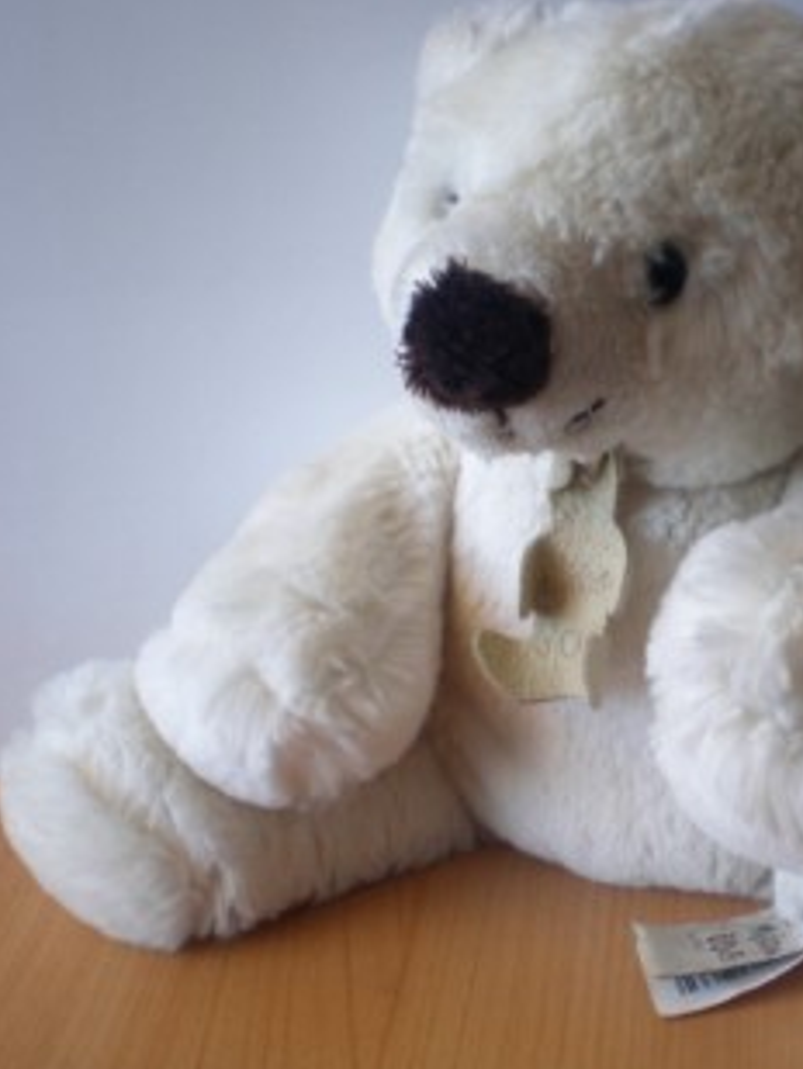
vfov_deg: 30.1
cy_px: 671
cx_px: 602
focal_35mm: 64
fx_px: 1978
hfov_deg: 22.7
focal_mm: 6.3
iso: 78
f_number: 3.1
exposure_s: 1/59.4
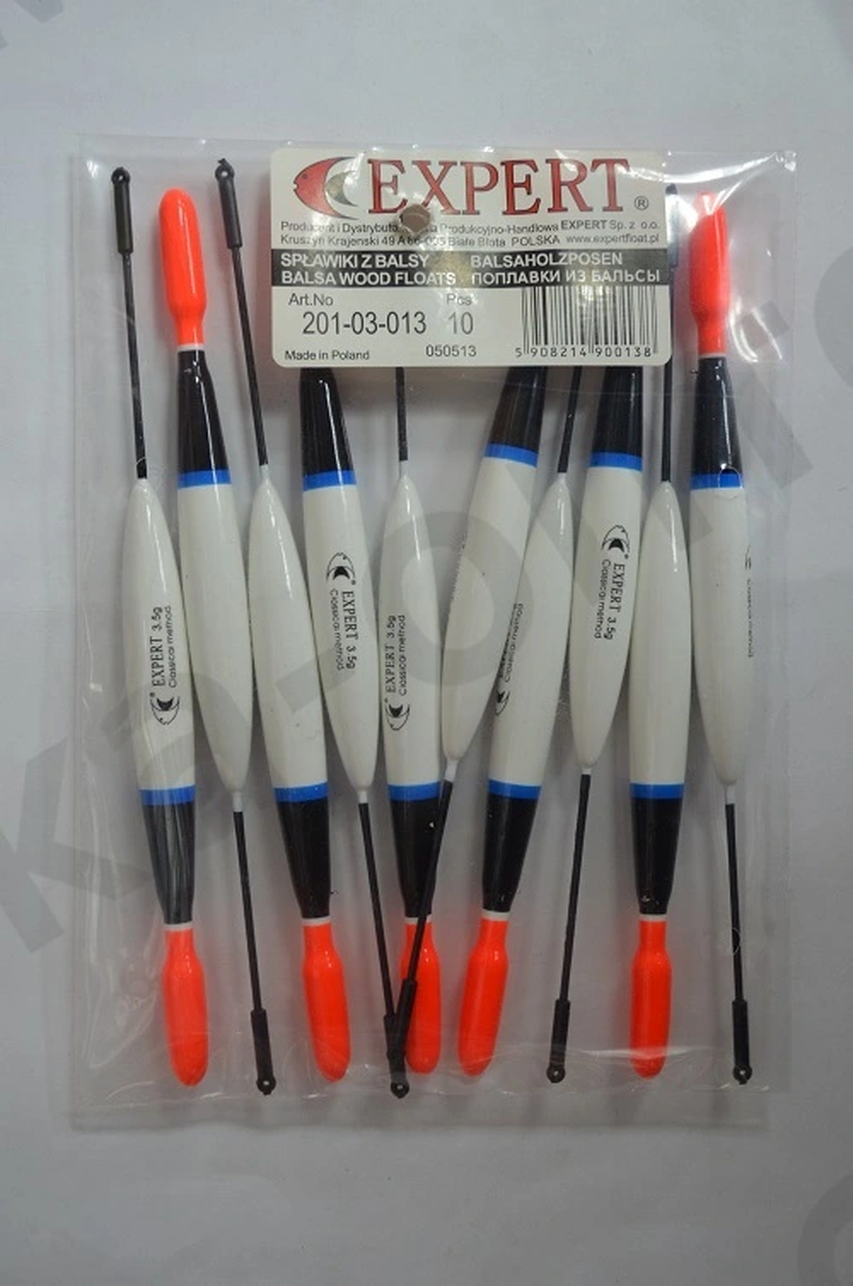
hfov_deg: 26.4
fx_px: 1819
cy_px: 643
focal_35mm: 51
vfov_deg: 38.9
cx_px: 426
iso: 800
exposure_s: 1/60
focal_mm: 34
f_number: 5
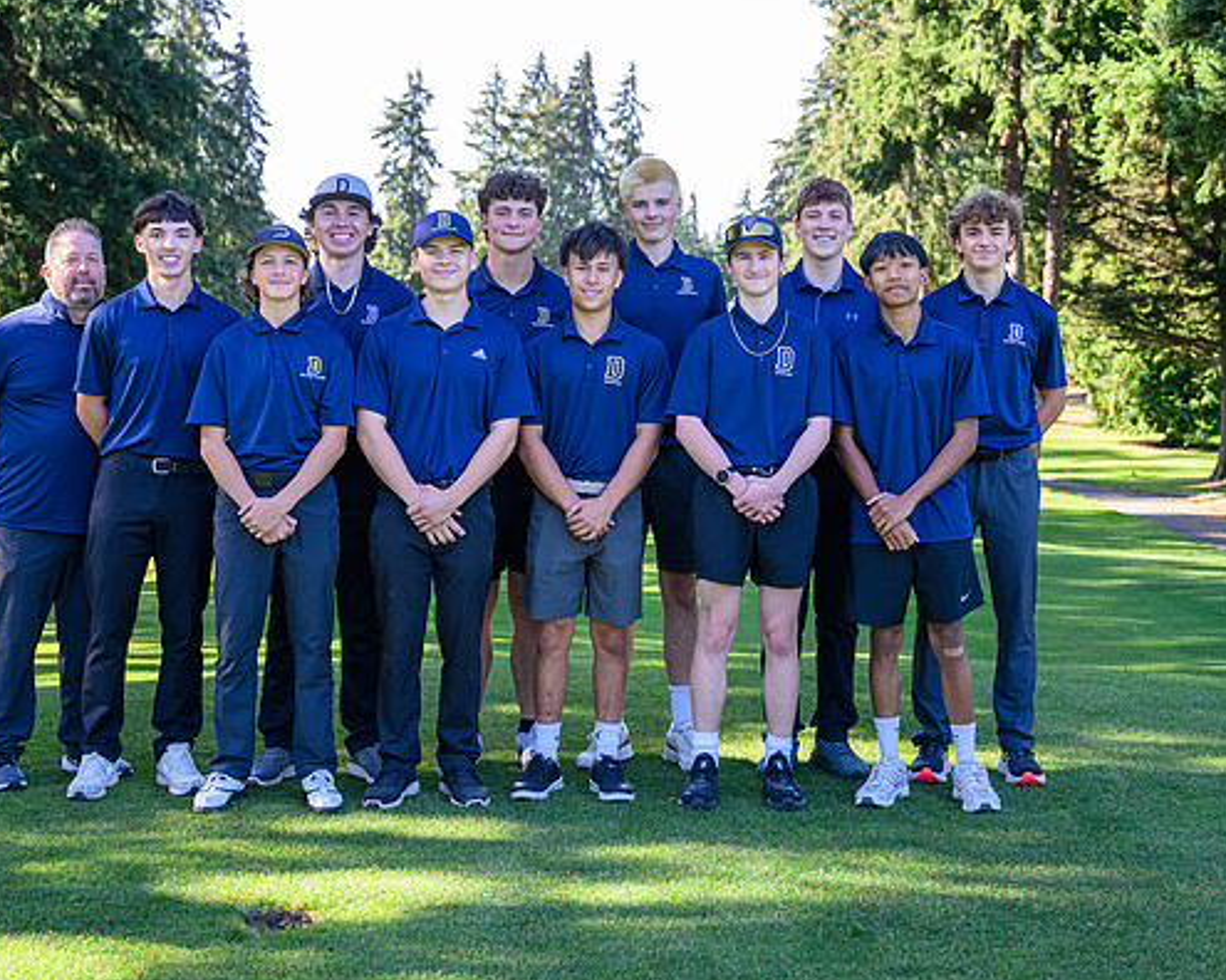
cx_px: 638
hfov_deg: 31.0
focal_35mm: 61
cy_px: 411
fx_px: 2213
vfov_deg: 25.0
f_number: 4
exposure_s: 1/200
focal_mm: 42
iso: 200
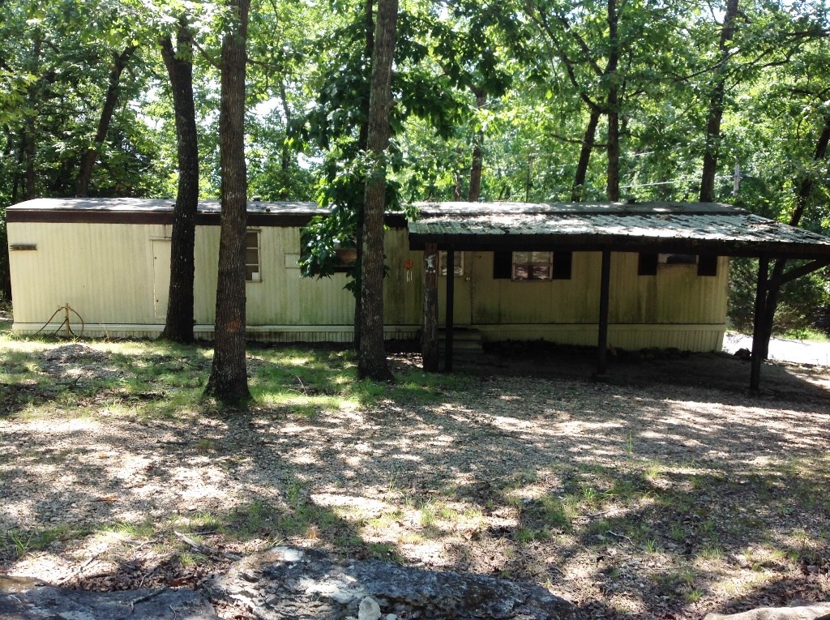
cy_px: 310
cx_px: 415
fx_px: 838
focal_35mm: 35
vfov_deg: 40.6
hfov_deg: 52.7
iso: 50
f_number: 2.4
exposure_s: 1/277
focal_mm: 4.28
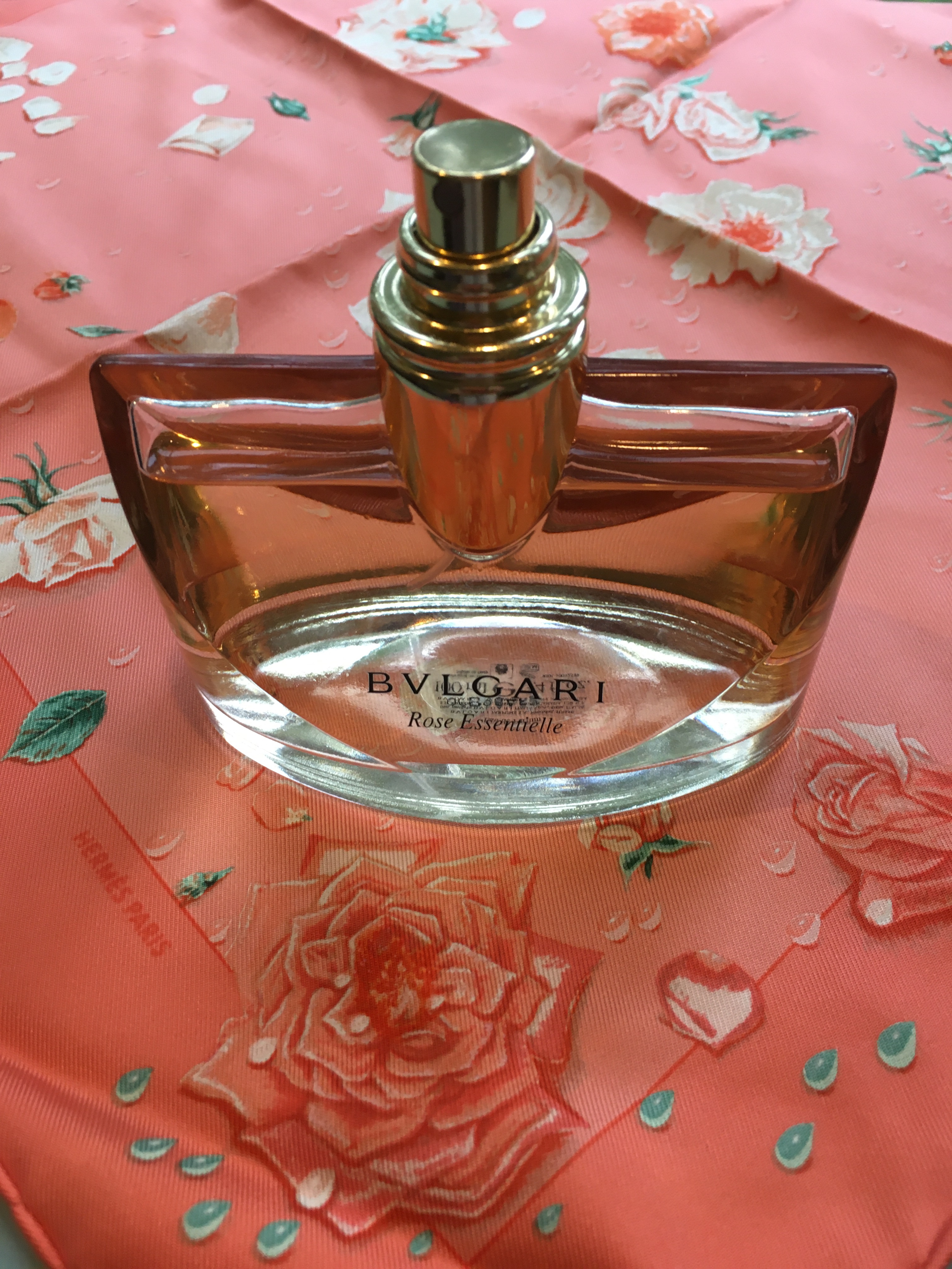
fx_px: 1063
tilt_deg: -51.9
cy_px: 634
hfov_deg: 48.2
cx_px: 476
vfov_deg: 61.7
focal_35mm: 29
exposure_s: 1/30
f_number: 2.2
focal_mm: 4.15
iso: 64
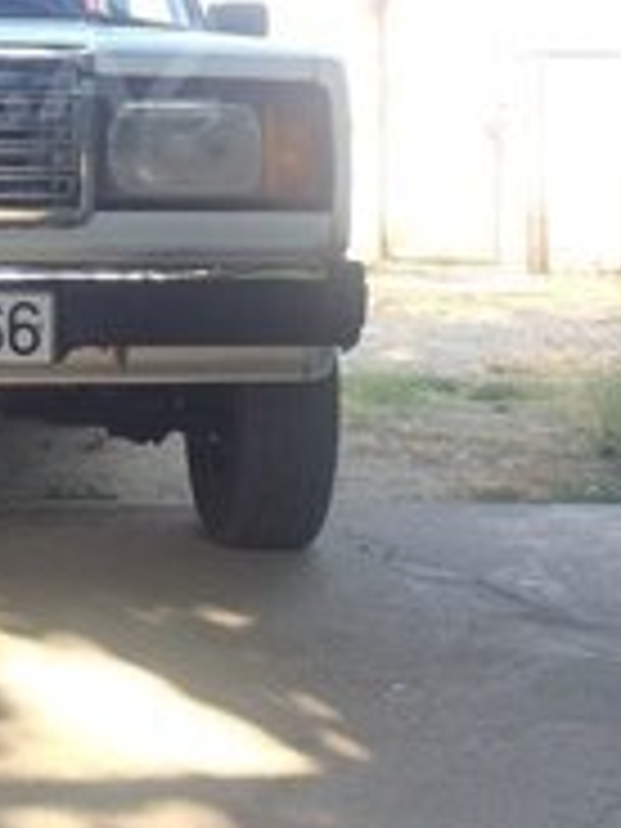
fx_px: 1866
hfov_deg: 18.0
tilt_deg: +0.4
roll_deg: +1.4
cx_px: -126
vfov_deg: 24.2
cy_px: 68
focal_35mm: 78
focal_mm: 4.15
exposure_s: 1/208
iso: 32
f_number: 2.2
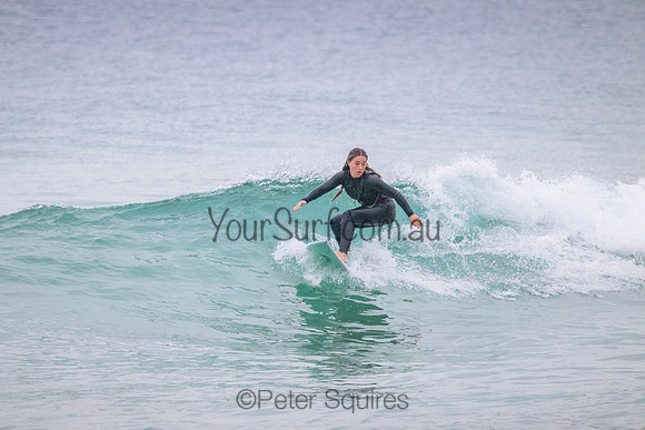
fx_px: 14336
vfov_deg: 1.7
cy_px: 215
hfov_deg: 2.6
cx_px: 322
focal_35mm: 800
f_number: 11
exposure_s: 1/1250
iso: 10000
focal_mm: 800
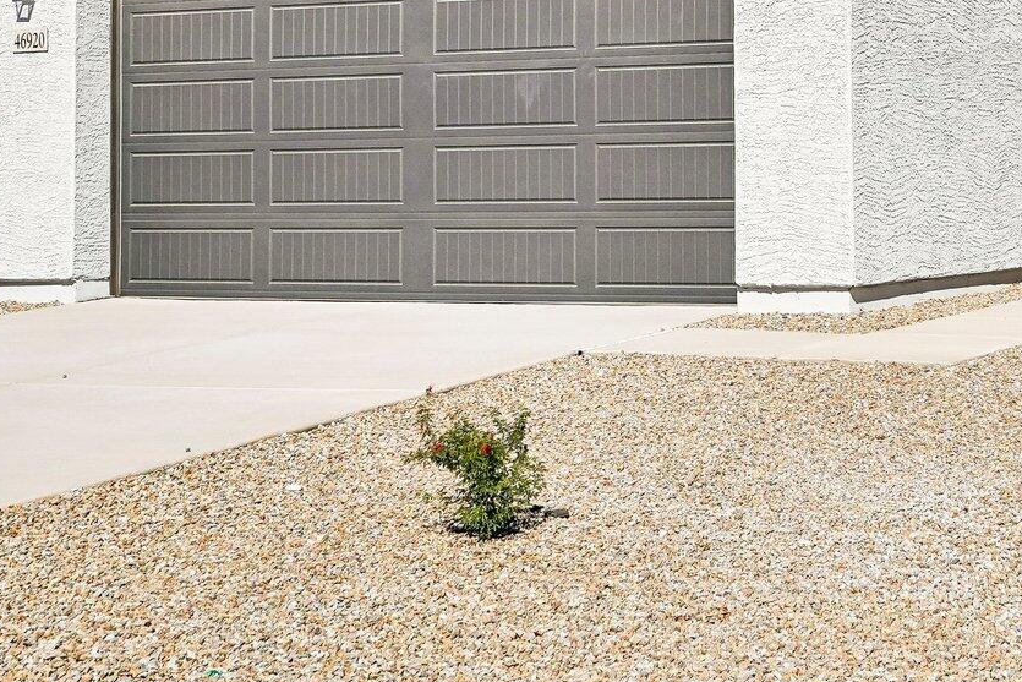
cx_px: 1045
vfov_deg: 17.5
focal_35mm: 76
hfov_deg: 25.2
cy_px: 2
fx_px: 2158
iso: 400
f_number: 8
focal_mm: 31
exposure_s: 1/2500
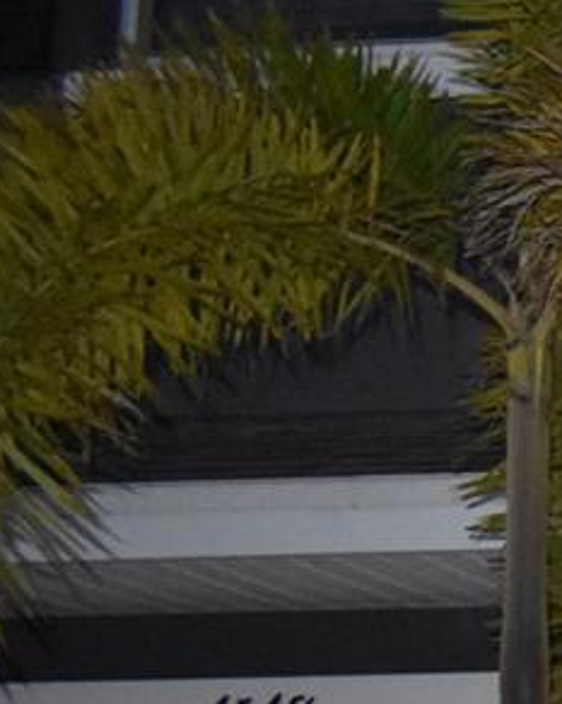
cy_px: 969
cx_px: 1896
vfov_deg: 13.3
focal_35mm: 139
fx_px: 2895
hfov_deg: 8.5
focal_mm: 18
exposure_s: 1/60
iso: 4000
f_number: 3.5
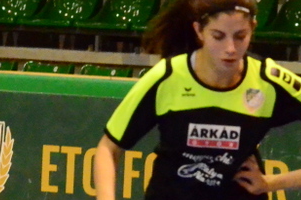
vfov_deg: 1.9
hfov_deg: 2.8
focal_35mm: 729
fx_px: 6089
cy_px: 266
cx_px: 314
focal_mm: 122
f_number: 5.6
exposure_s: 1/400
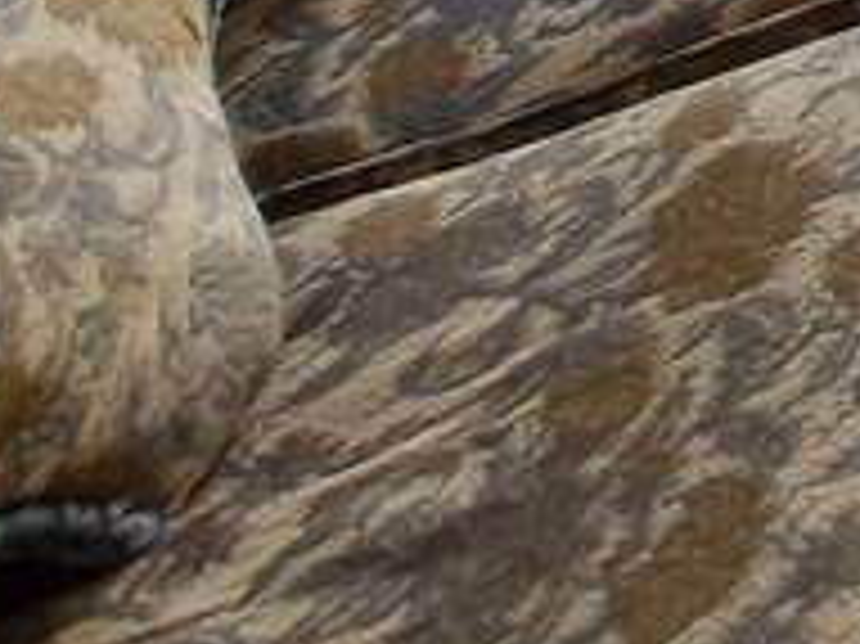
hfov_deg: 13.4
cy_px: -1347
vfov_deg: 10.3
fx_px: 2433
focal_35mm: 98
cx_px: 2170
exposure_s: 1/120
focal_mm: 1.74
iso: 80
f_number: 2.2
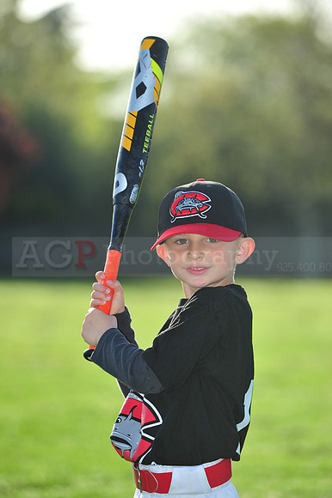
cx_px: 166
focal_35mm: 200
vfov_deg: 10.3
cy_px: 249
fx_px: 2770
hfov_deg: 6.9
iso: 400
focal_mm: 200
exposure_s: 1/1600
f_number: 5
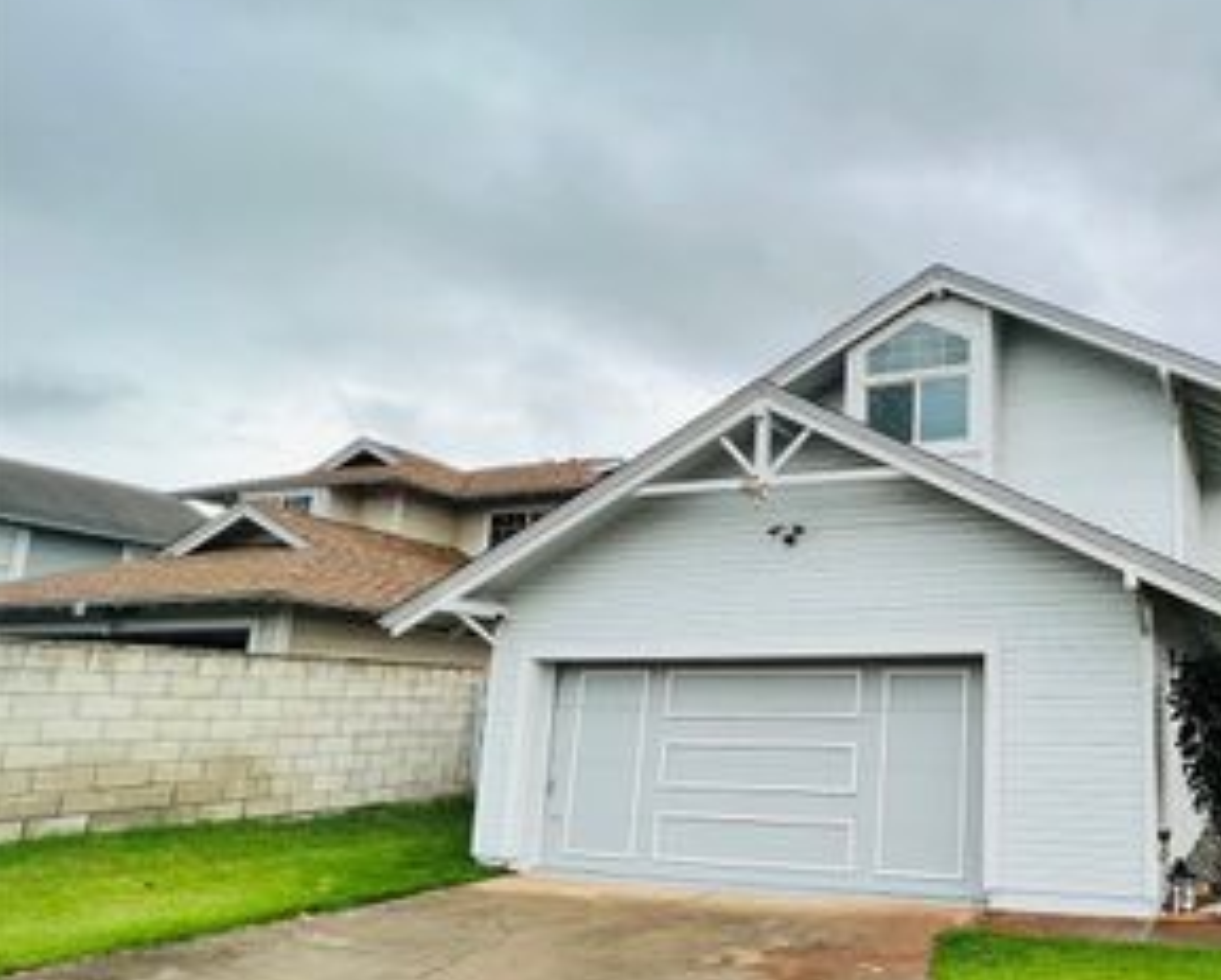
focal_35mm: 22
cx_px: 1034
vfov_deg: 62.6
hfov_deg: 65.6
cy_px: 592
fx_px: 796
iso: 32
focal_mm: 1.57
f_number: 1.8
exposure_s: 1/345
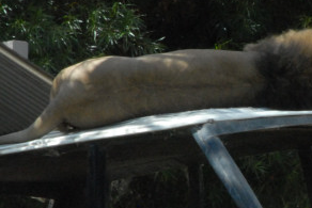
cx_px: 299
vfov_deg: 1.7
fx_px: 7136
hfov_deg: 2.5
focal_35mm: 823
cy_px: 142
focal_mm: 200
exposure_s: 1/125
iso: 1100
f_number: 25
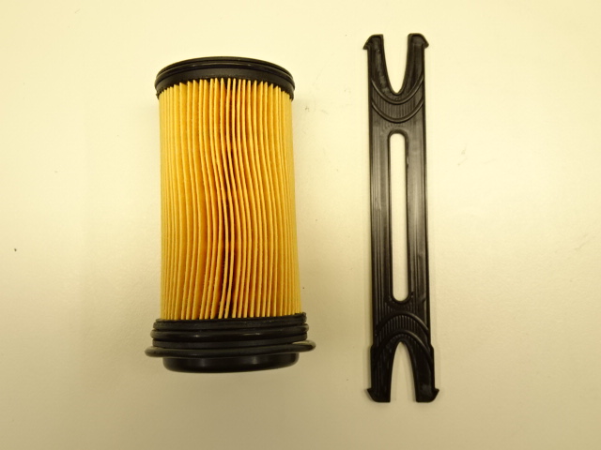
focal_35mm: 32
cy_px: 225
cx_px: 300
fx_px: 556
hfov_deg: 56.8
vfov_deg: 44.2
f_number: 4
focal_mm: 5.43
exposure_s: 1/40
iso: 80
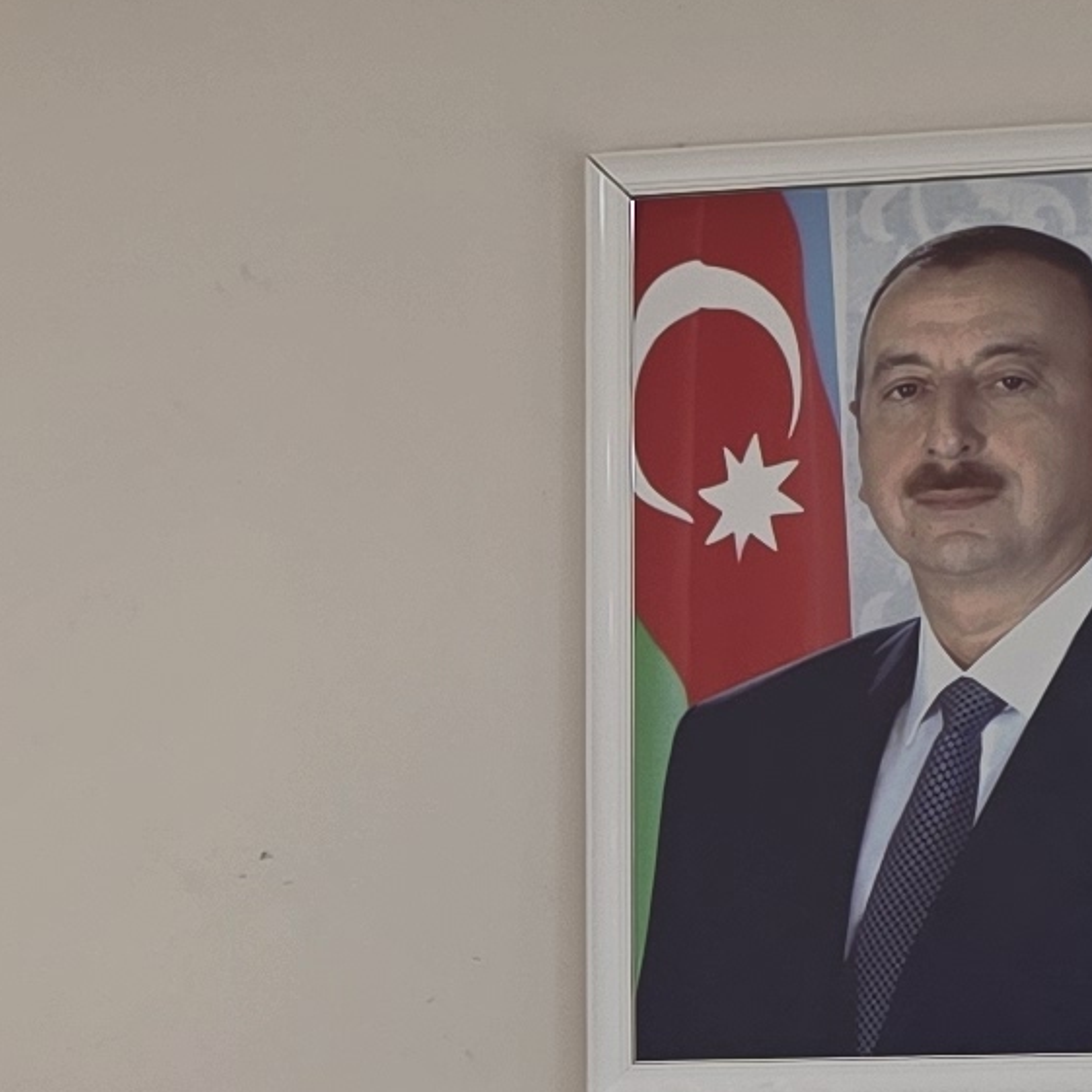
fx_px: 5175
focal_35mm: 145
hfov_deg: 11.7
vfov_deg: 11.8
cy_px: 1242
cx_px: -294
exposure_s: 1/60
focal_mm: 6.3
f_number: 1.7
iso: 32
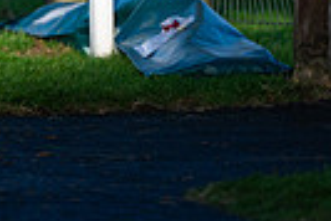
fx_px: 9904
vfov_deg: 1.3
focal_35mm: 1076
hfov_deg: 1.9
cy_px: -322
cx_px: -272
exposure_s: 1/2000
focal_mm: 200
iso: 320
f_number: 3.5
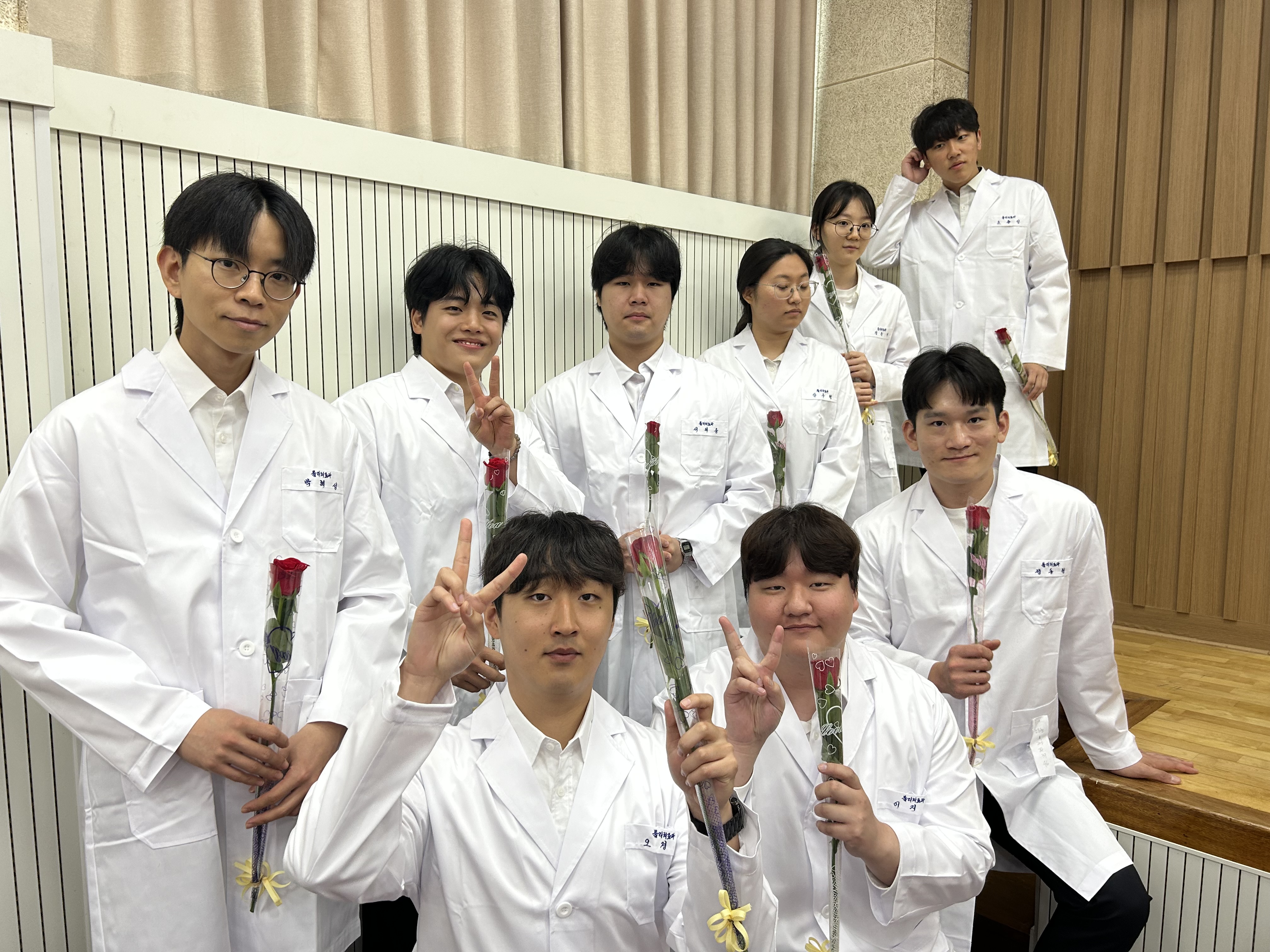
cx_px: 635
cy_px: 476
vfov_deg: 53.1
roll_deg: +0.3
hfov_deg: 67.3
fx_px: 954
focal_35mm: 26
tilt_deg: -5.6
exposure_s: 1/120
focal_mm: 5.7
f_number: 1.5
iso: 80
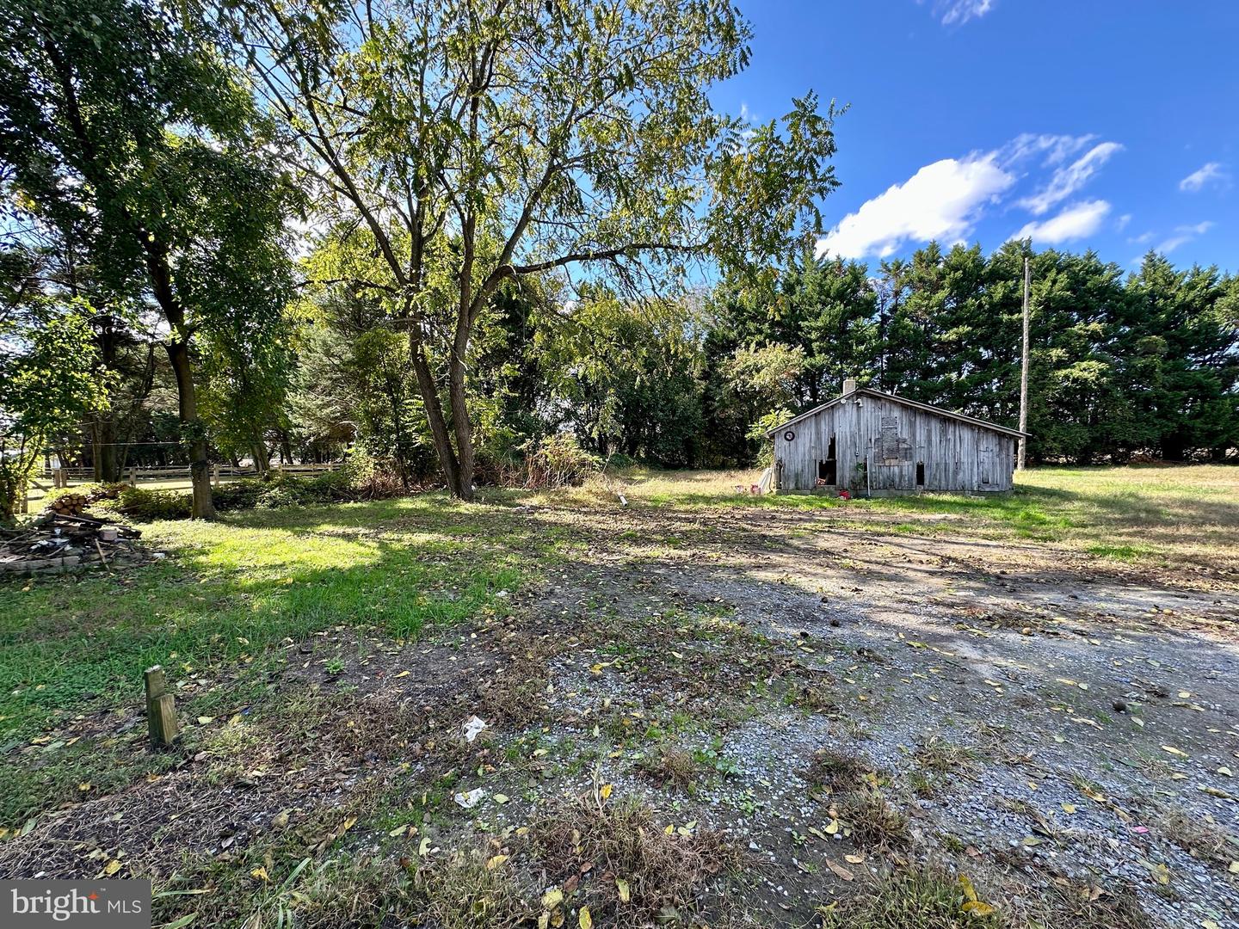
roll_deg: +1.8
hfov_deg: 102.1
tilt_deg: -0.9
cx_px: 620
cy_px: 464
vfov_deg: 85.7
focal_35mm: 14
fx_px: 501
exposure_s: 1/237
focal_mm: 2.22
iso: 40
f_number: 2.2
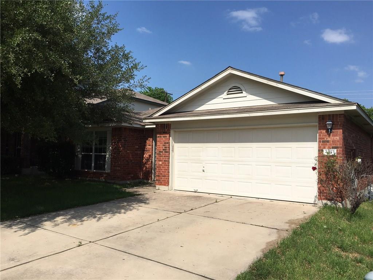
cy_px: 140
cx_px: 186
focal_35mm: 29
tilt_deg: +2.4
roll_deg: -1.2
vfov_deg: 48.2
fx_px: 312
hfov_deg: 61.7
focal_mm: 4.15
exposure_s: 1/3344
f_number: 2.2
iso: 25
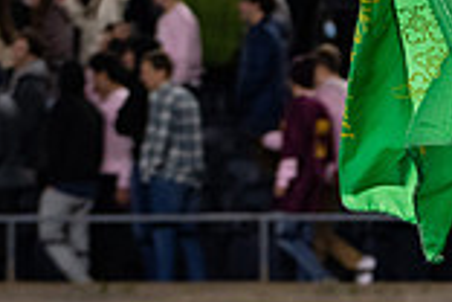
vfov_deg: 1.8
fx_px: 9793
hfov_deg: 2.6
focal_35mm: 780
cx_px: 530
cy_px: 391
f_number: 4
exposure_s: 1/500
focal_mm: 210
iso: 3200
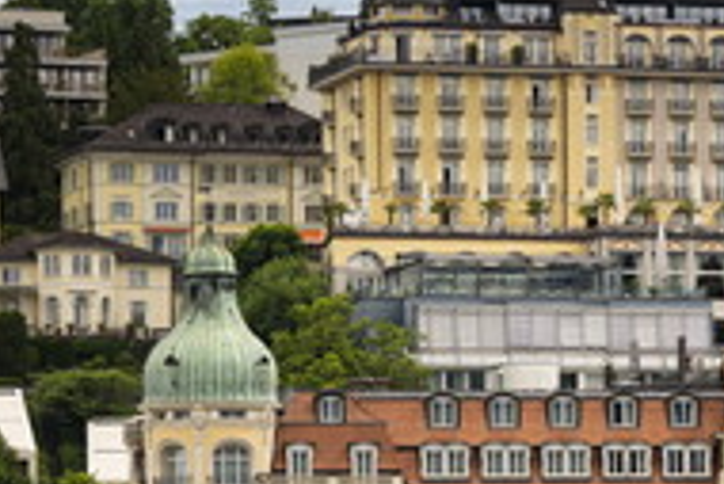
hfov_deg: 5.8
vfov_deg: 3.9
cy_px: 524
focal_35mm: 355
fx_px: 7145
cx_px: 873
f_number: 3.5
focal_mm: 135
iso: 125
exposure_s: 1/640
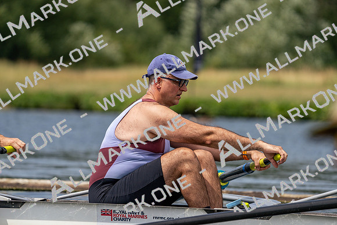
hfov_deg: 5.3
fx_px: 3661
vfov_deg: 3.5
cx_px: 168
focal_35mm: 391
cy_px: 112
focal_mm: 391
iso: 250
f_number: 6.3
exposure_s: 1/1600
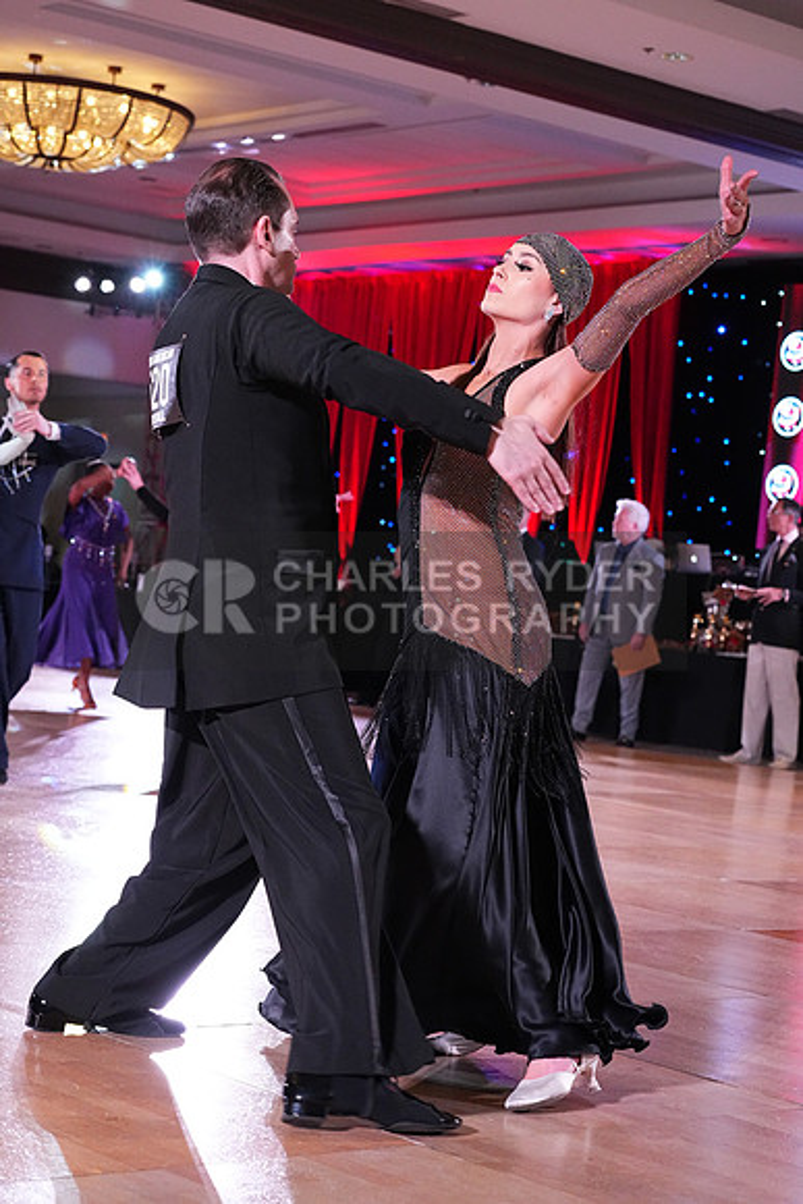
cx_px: 402
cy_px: 602
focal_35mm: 70
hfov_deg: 19.5
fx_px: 2341
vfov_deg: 28.8
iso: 8000
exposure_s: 1/320
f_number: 5.6
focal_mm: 70
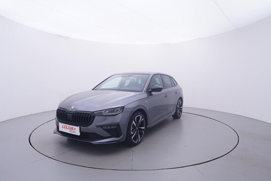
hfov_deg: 77.3
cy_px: 90
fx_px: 170
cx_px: 136
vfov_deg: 56.2
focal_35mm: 22
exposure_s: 1/80
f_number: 5
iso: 200
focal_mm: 15
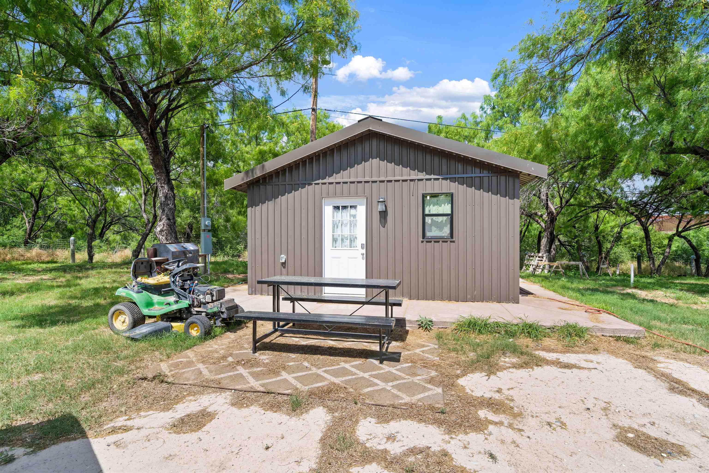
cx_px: 354
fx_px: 315
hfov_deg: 96.7
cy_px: 236
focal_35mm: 16
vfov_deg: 73.7
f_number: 7.1
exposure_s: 1/500
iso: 200
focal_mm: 16
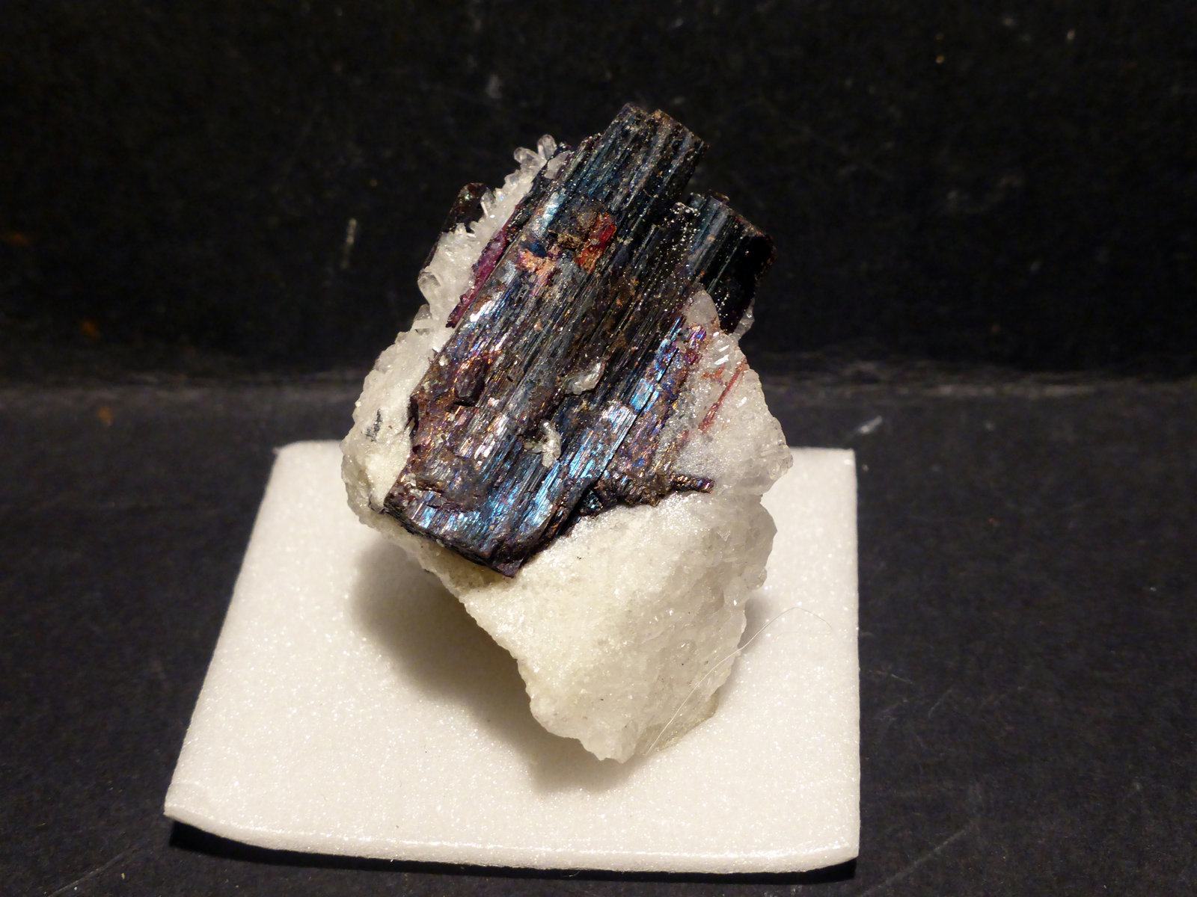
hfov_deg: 29.8
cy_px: 448
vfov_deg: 22.6
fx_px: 2248
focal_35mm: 65
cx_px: 598
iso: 400
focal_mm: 11
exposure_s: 1/15
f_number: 4.8
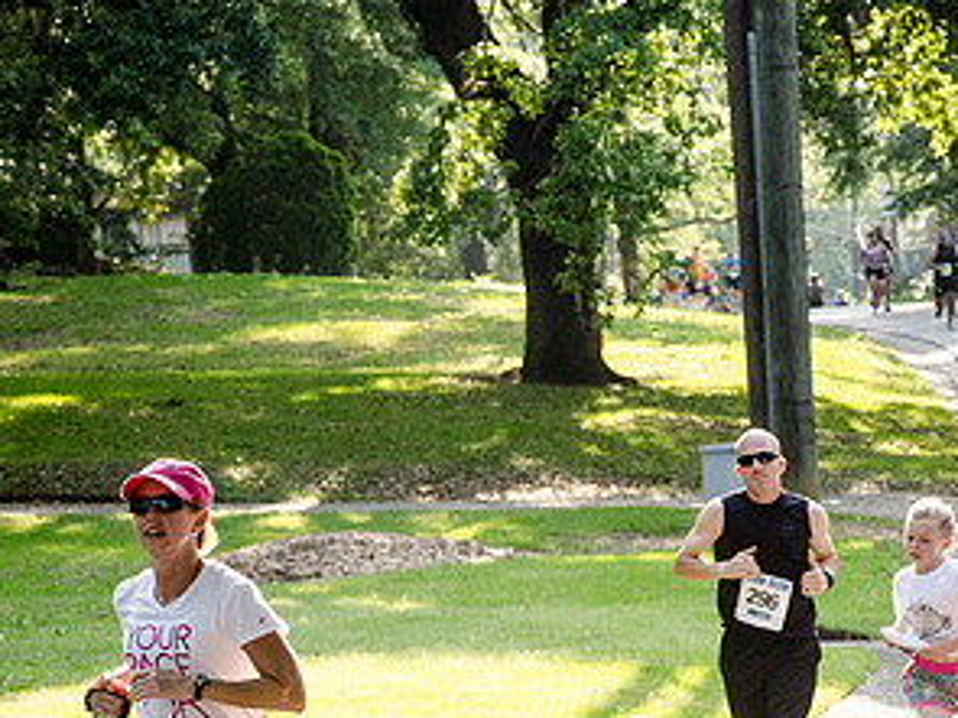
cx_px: 481
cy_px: 598
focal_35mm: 215
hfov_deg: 9.2
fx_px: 5948
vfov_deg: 6.9
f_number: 5.6
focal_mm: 98
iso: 800
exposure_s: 1/1600
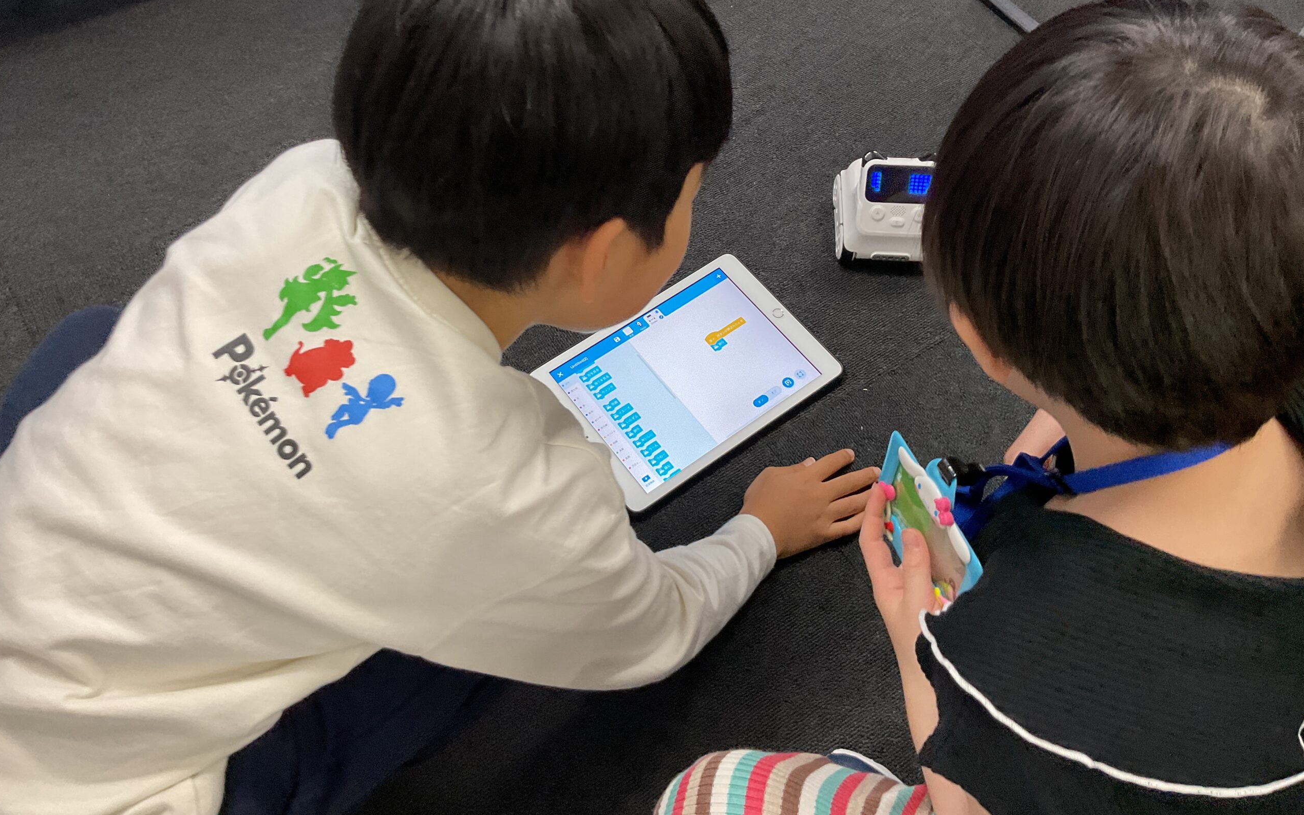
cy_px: 334
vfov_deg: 40.5
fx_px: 1102
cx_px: 652
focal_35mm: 31
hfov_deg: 61.2
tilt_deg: -58.2
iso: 80
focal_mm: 3
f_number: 1.8
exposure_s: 1/60
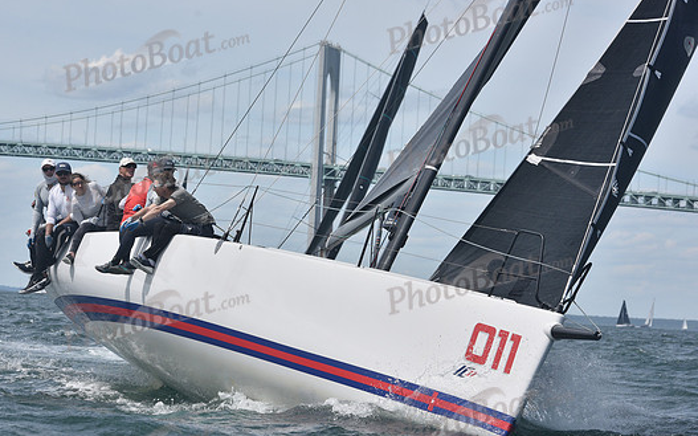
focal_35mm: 137
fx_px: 2605
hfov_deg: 15.3
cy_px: 230
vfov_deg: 9.6
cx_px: 319
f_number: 9
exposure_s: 1/800
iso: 320
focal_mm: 122
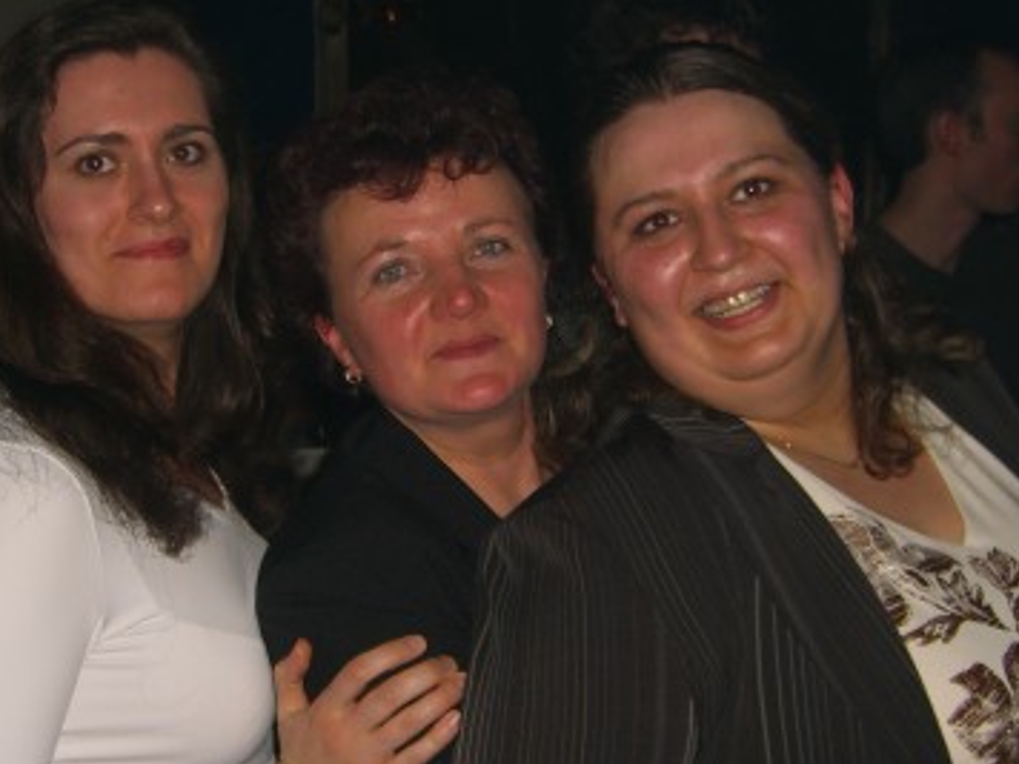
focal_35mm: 64
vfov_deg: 22.9
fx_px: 1884
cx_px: 438
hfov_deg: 30.2
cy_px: 458
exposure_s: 1/60
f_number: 2.8
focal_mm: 7.9
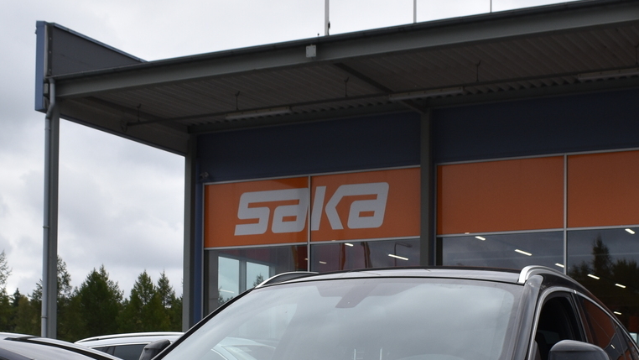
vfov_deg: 16.8
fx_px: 1188
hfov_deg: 30.1
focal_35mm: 70
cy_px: 375
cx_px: 314
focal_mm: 21
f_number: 8
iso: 200
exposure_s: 1/500
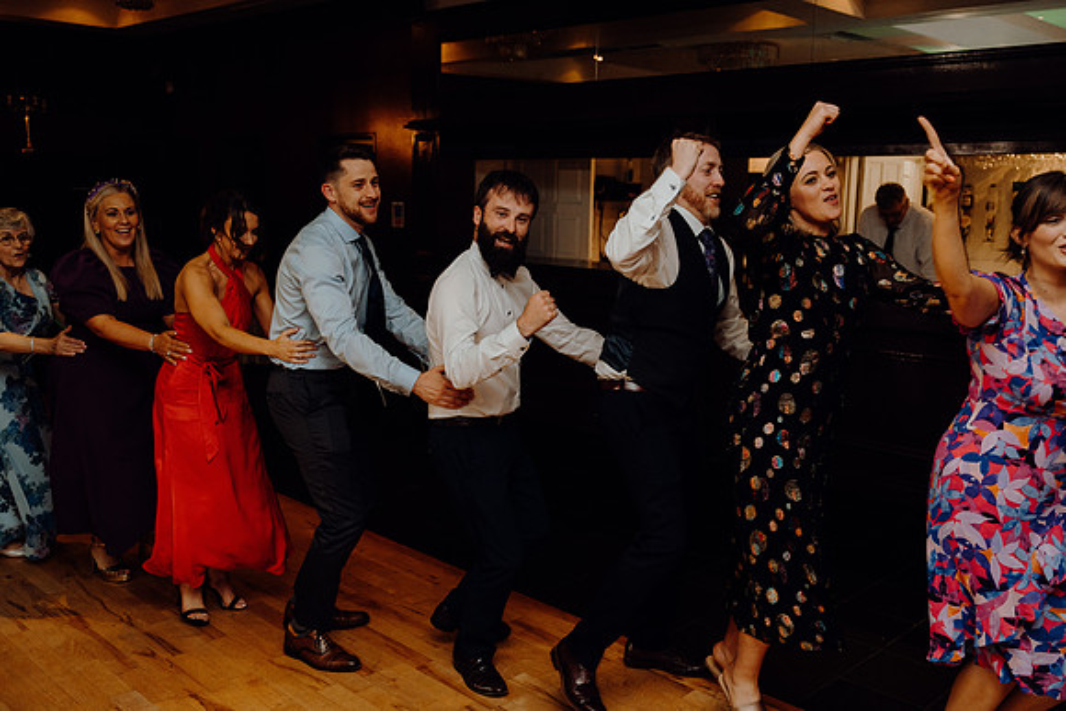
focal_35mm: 34
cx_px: 533
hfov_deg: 55.8
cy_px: 356
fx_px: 1007
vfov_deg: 38.9
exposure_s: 1/160
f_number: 2.8
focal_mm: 34
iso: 1250
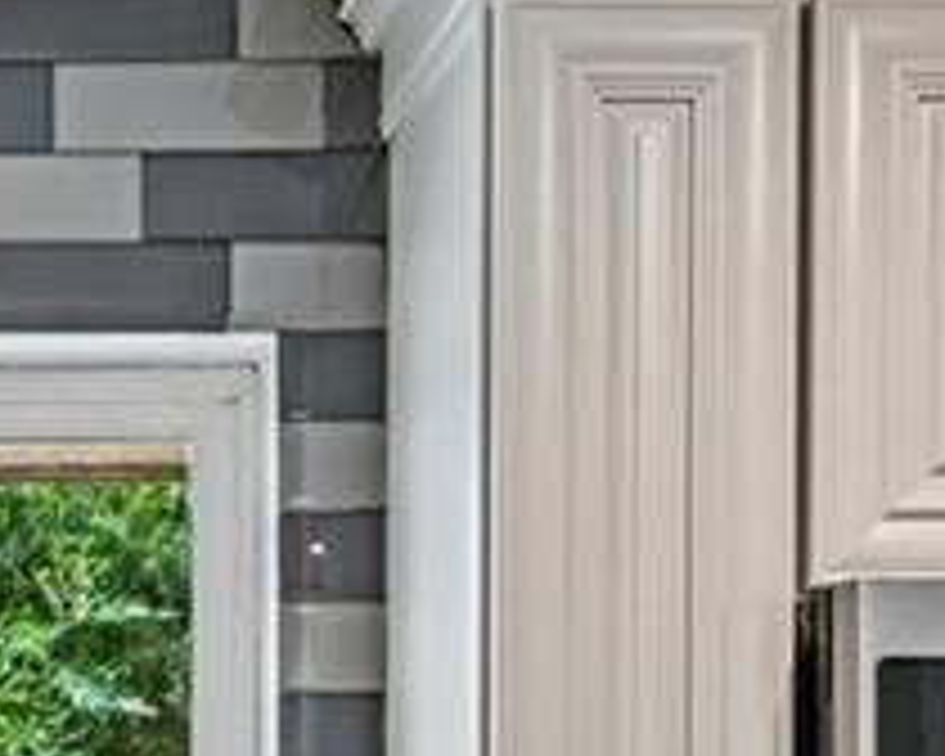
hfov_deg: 17.7
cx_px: -342
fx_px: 2797
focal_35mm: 100
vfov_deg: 14.4
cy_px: 1116
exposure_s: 1/15
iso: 400
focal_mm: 14
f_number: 10
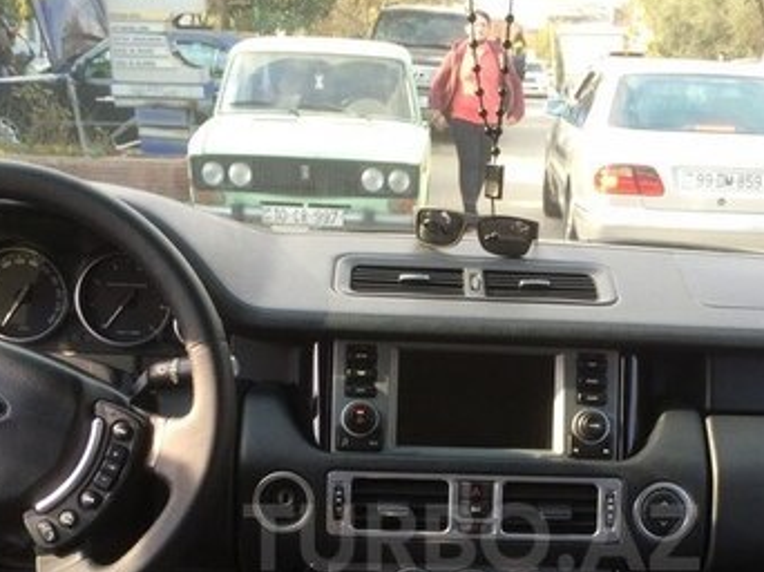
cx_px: 471
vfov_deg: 25.1
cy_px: 537
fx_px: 1235
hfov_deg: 34.2
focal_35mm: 56
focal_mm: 4.15
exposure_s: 1/158
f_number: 2.2
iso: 32
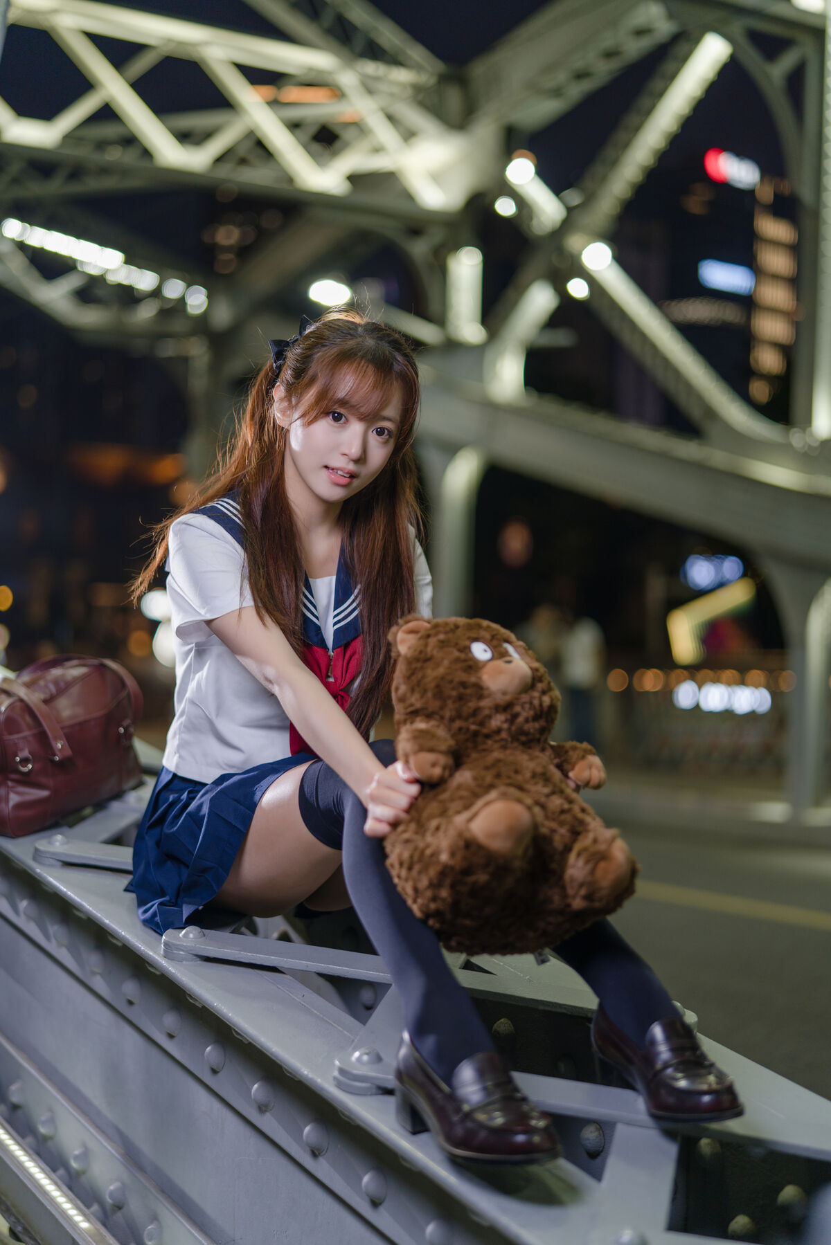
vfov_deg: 39.6
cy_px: 622
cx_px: 416
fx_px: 1730
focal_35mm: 50
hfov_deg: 27.0
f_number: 1.4
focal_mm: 50
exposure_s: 1/125
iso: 200
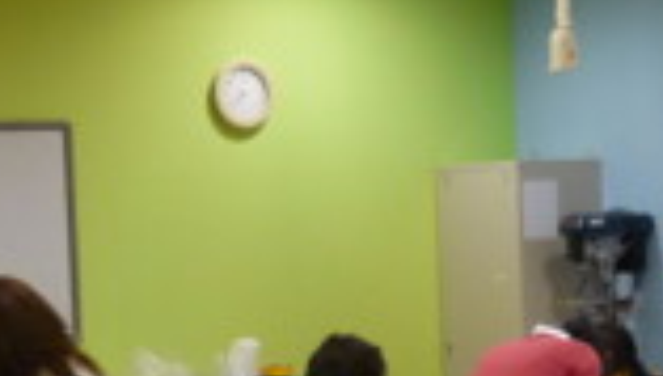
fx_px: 1902
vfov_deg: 11.2
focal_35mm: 108
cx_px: 220
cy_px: 338
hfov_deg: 19.7
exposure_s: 1/30
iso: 250
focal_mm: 5.5
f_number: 2.8
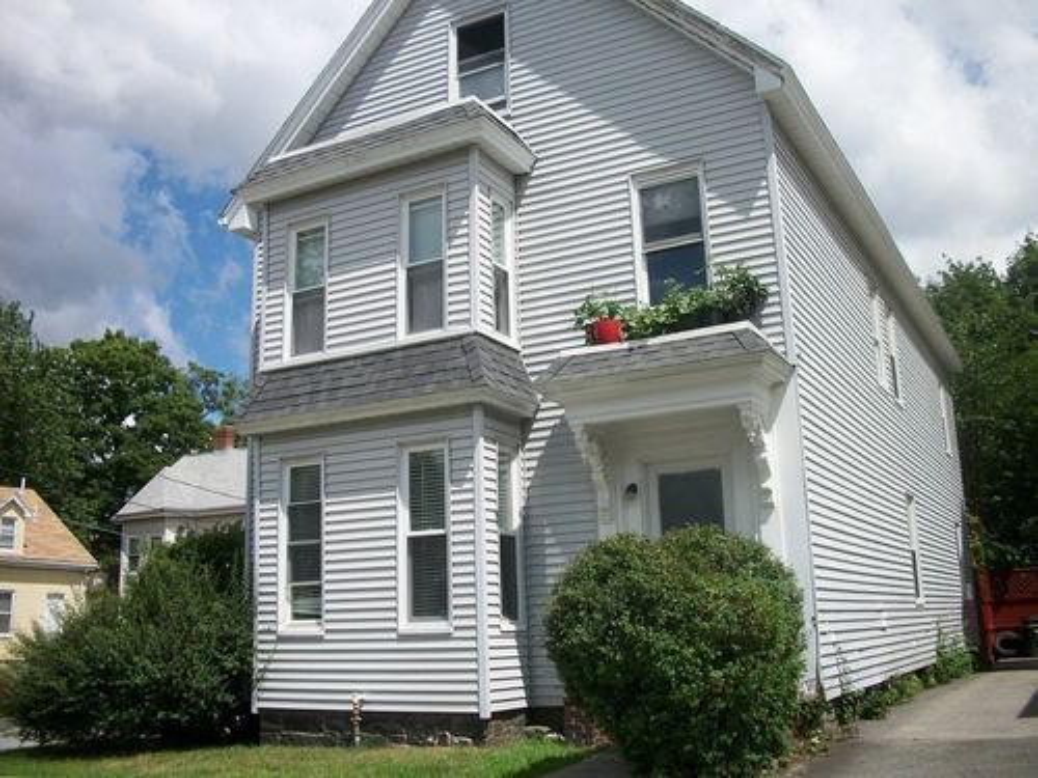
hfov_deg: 52.6
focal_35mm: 35
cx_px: 519
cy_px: 389
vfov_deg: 40.7
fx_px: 1050
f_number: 8.8
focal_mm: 6.3
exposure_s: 1/200
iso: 80
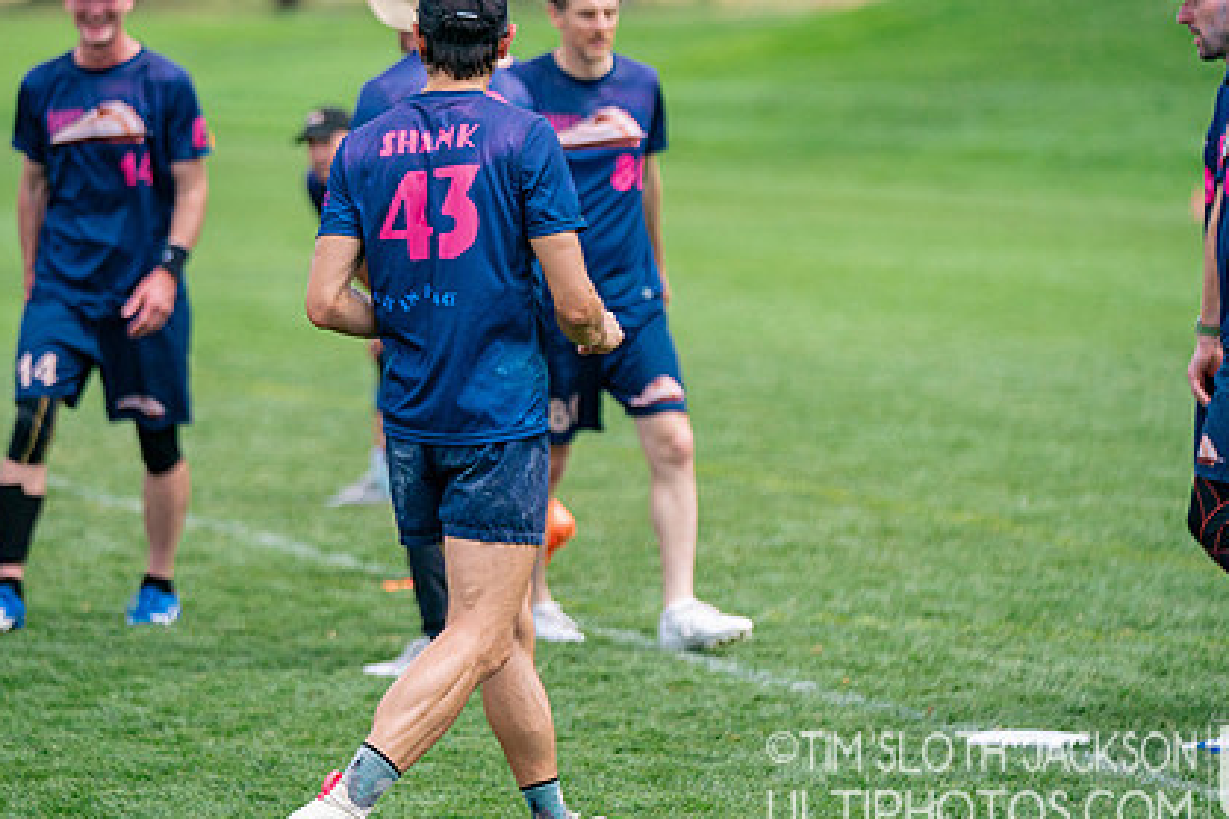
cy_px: 334
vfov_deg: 6.3
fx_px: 7408
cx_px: 581
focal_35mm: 217
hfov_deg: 9.5
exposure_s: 1/8000
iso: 500
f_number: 2.8
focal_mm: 156
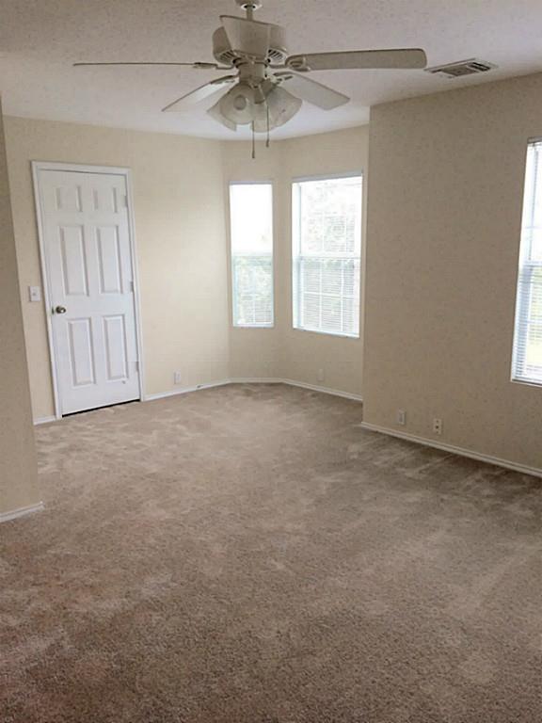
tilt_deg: -11.7
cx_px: 271
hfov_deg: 48.2
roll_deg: +1.7
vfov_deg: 61.7
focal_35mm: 29
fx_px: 605
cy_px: 362
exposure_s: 1/33
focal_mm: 4.15
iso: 64
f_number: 2.2
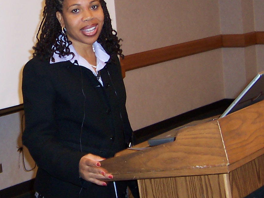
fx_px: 641
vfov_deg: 17.4
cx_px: 57
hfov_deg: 23.0
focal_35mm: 84
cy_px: 37
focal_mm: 5.6
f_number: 2.8
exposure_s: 1/60
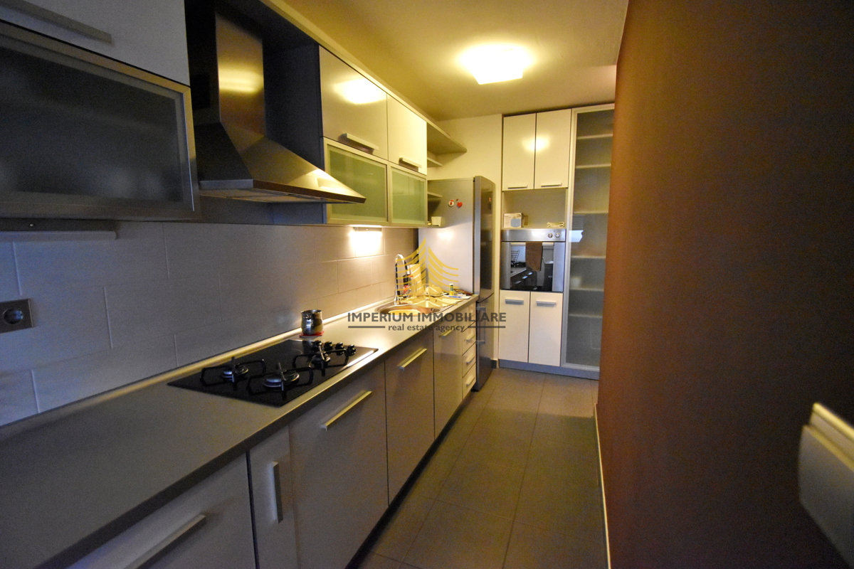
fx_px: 356
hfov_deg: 100.4
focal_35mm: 15
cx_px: 427
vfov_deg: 77.3
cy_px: 284
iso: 3600
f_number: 4.5
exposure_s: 1/125
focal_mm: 10
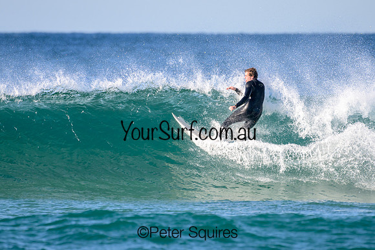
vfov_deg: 2.0
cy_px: 115
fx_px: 7148
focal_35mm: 686
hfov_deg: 3.0
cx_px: 204
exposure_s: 1/2000
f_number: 5.6
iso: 320
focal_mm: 500
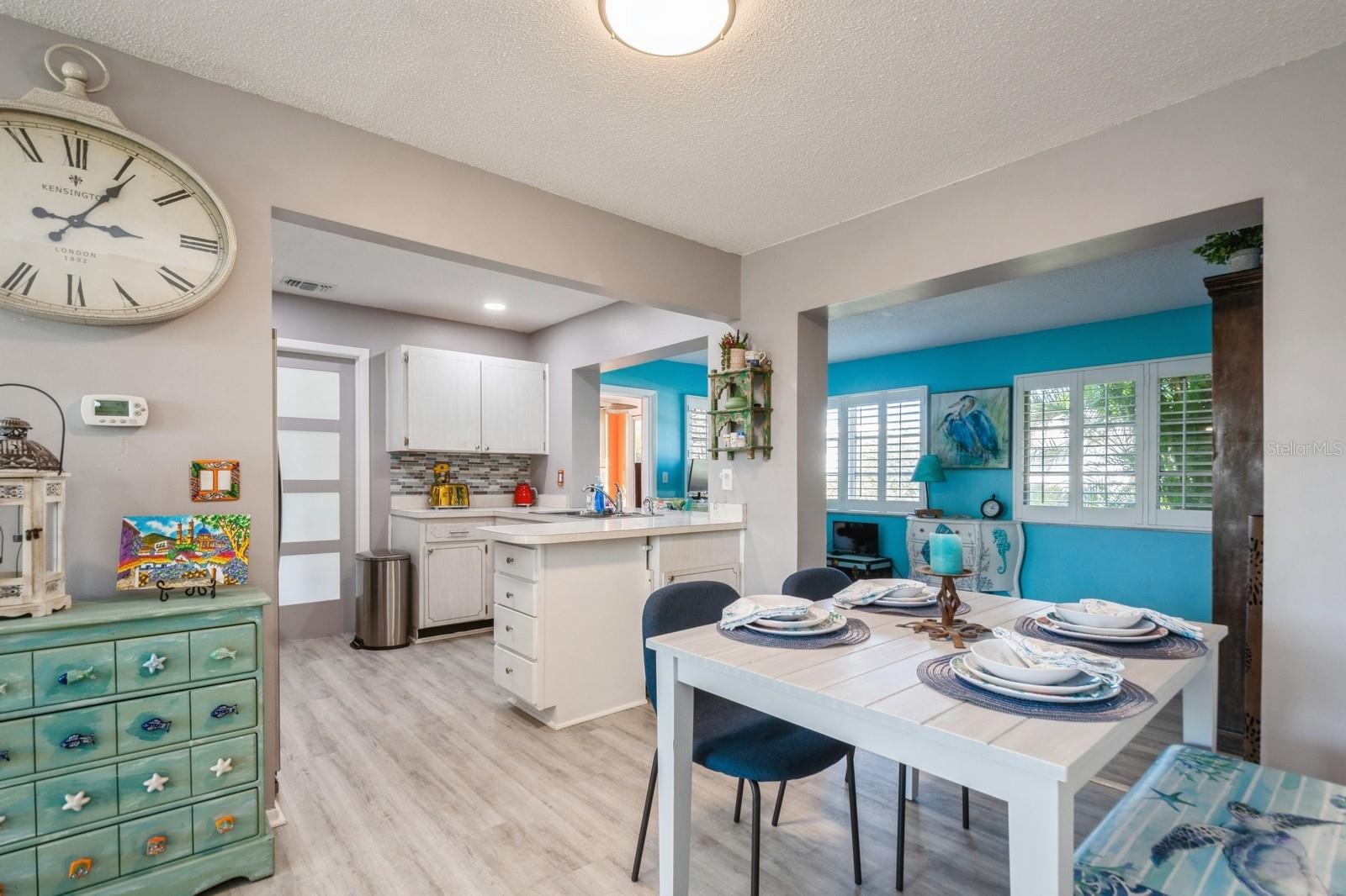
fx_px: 561
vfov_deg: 77.3
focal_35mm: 15
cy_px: 448
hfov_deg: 100.4
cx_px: 673
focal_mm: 10
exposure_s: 1/10
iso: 200
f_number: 8
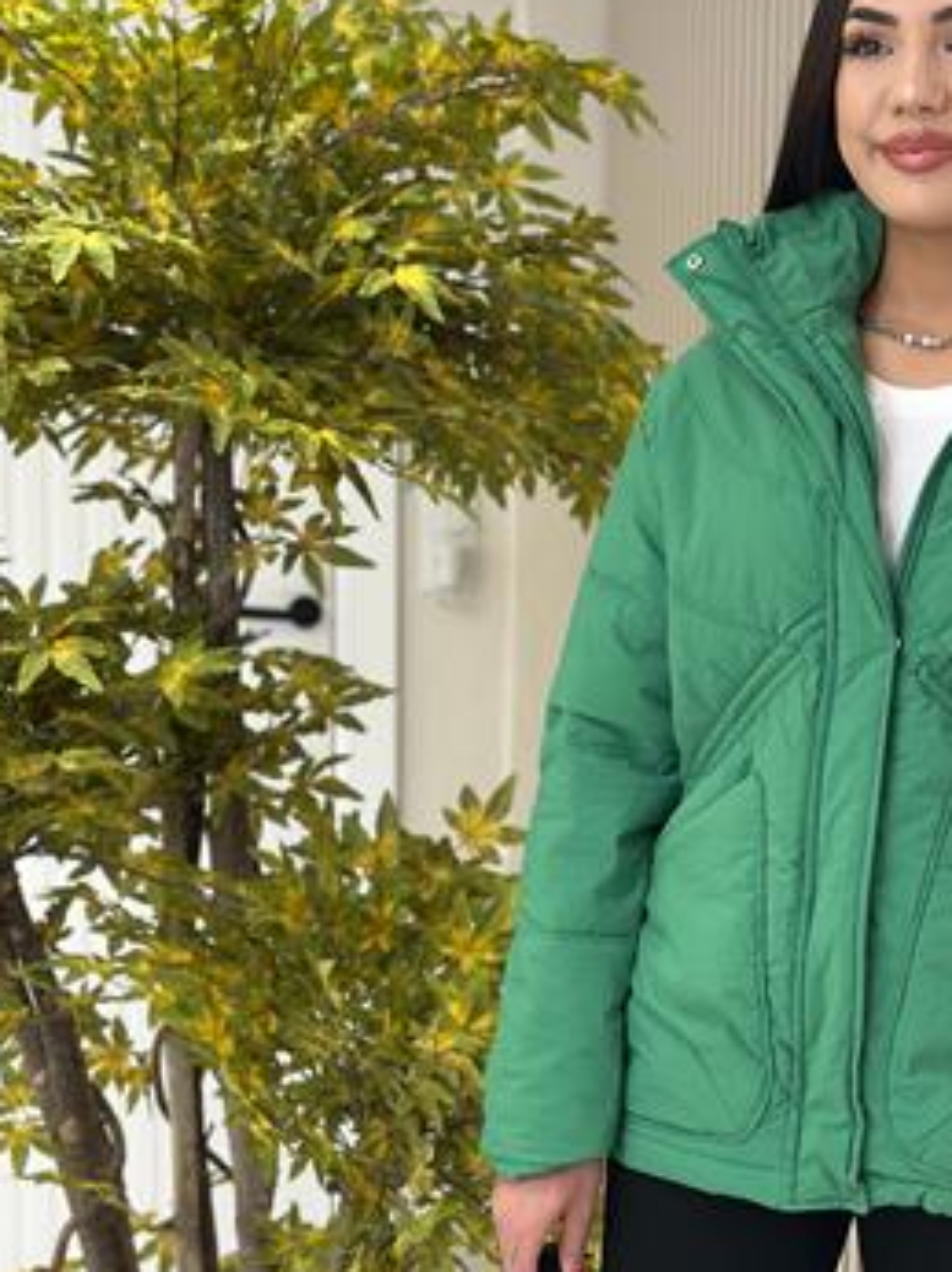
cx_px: 717
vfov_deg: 26.3
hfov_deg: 19.7
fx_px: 2717
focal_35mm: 74
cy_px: 697
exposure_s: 1/100
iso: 80
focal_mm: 6.86
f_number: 1.78
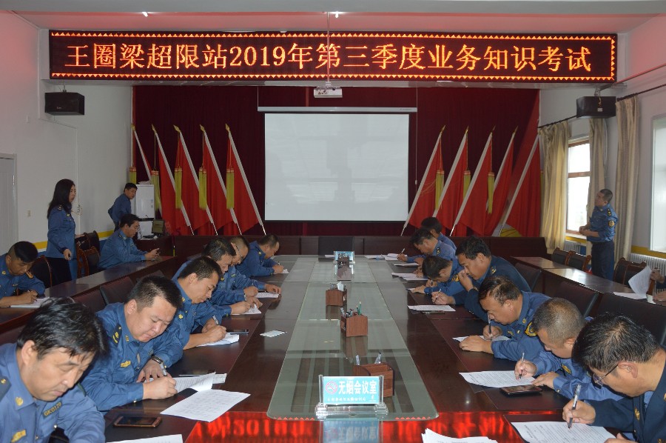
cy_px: 222
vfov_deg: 41.6
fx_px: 582
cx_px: 333
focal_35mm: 32
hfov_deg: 59.5
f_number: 3.8
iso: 400
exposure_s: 1/60
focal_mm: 21
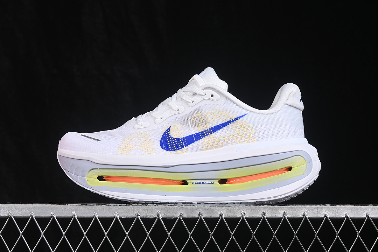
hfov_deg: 27.0
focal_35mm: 75
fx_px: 787
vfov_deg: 18.2
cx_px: 189
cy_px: 126
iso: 160
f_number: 8
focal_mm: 50
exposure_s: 1/80
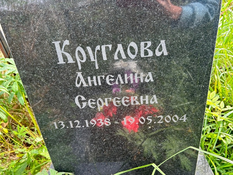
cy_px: 88
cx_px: 116
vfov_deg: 53.1
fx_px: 175
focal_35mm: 26
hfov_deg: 67.3
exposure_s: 1/180
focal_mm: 5.7
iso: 50
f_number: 1.5
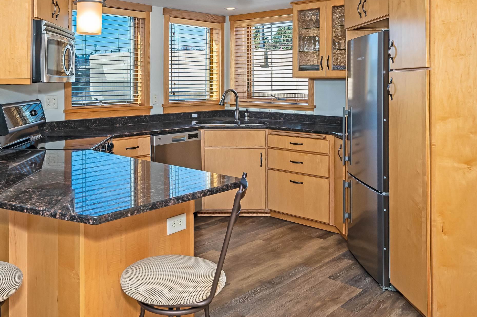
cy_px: 86
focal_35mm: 34
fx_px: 448
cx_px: 185
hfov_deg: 55.5
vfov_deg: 38.2
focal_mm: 20.5
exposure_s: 1/200
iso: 500
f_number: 9
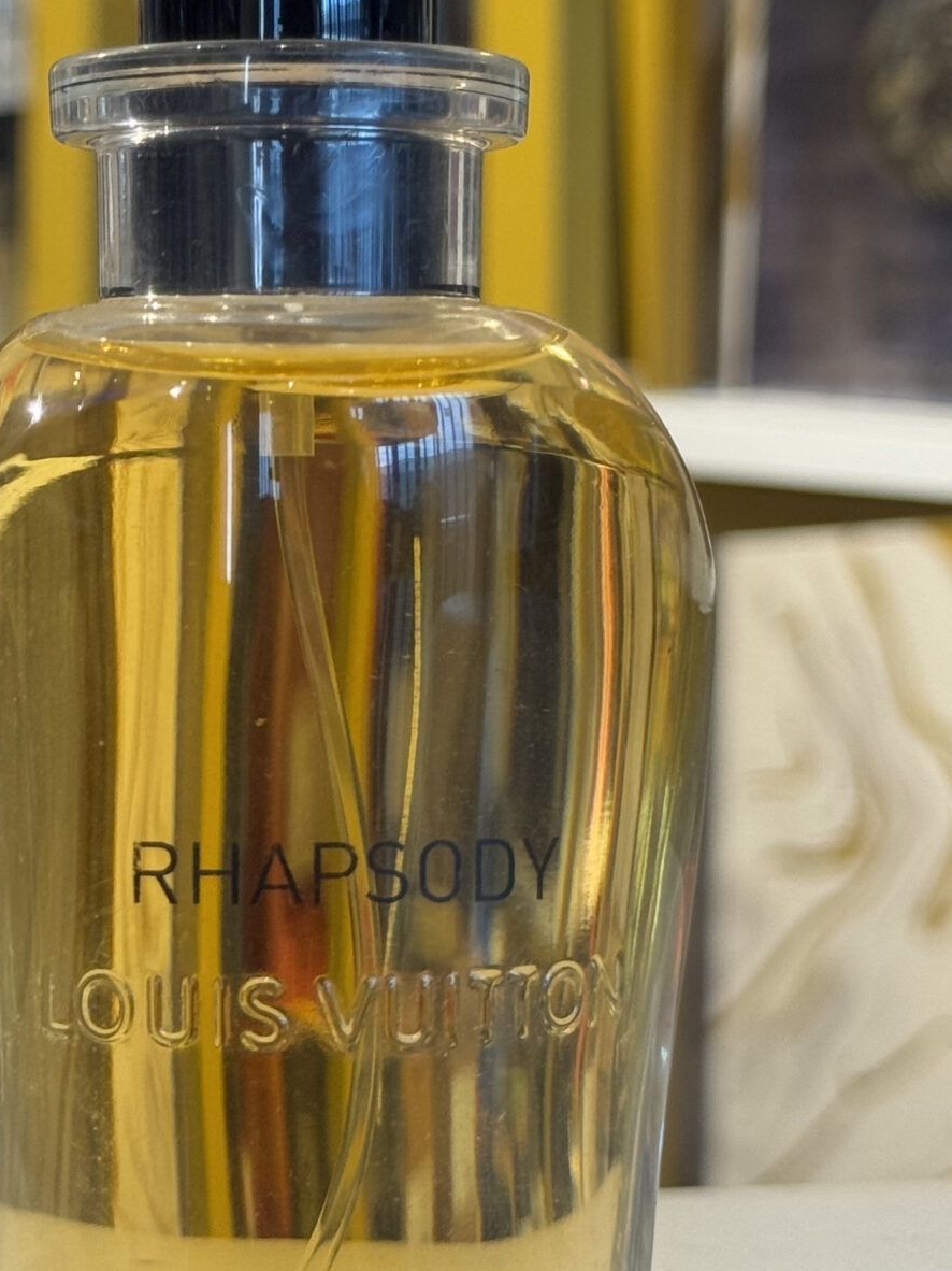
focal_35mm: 104
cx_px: 293
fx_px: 3815
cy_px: 389
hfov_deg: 14.2
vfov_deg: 18.8
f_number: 1.78
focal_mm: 6.76
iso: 125
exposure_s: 1/50
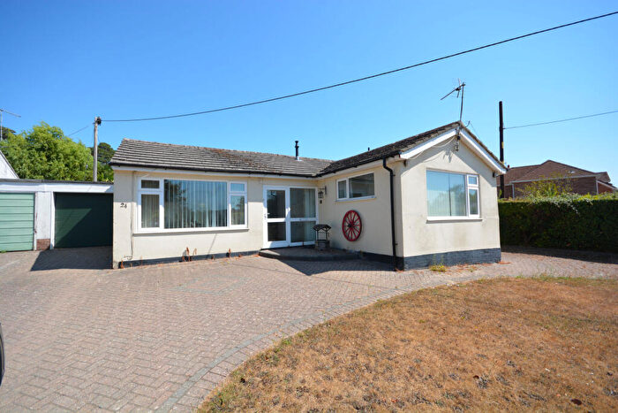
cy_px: 206
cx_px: 309
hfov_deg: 100.4
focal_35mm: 15
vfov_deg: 77.4
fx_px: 258
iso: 110
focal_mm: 10
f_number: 8
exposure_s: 1/250
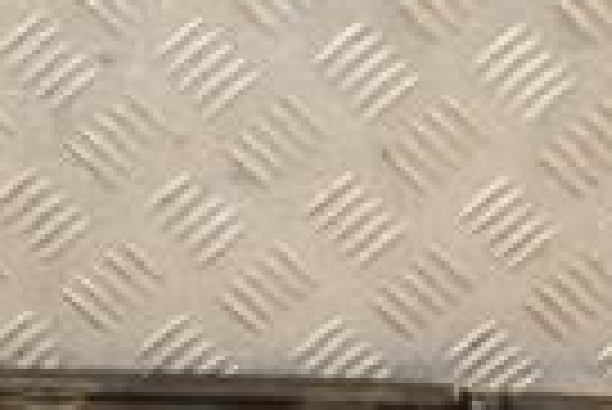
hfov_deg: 12.3
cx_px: 4
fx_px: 2811
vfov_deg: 8.3
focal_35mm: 165
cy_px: 203
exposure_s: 1/200
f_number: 5
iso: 800
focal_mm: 25
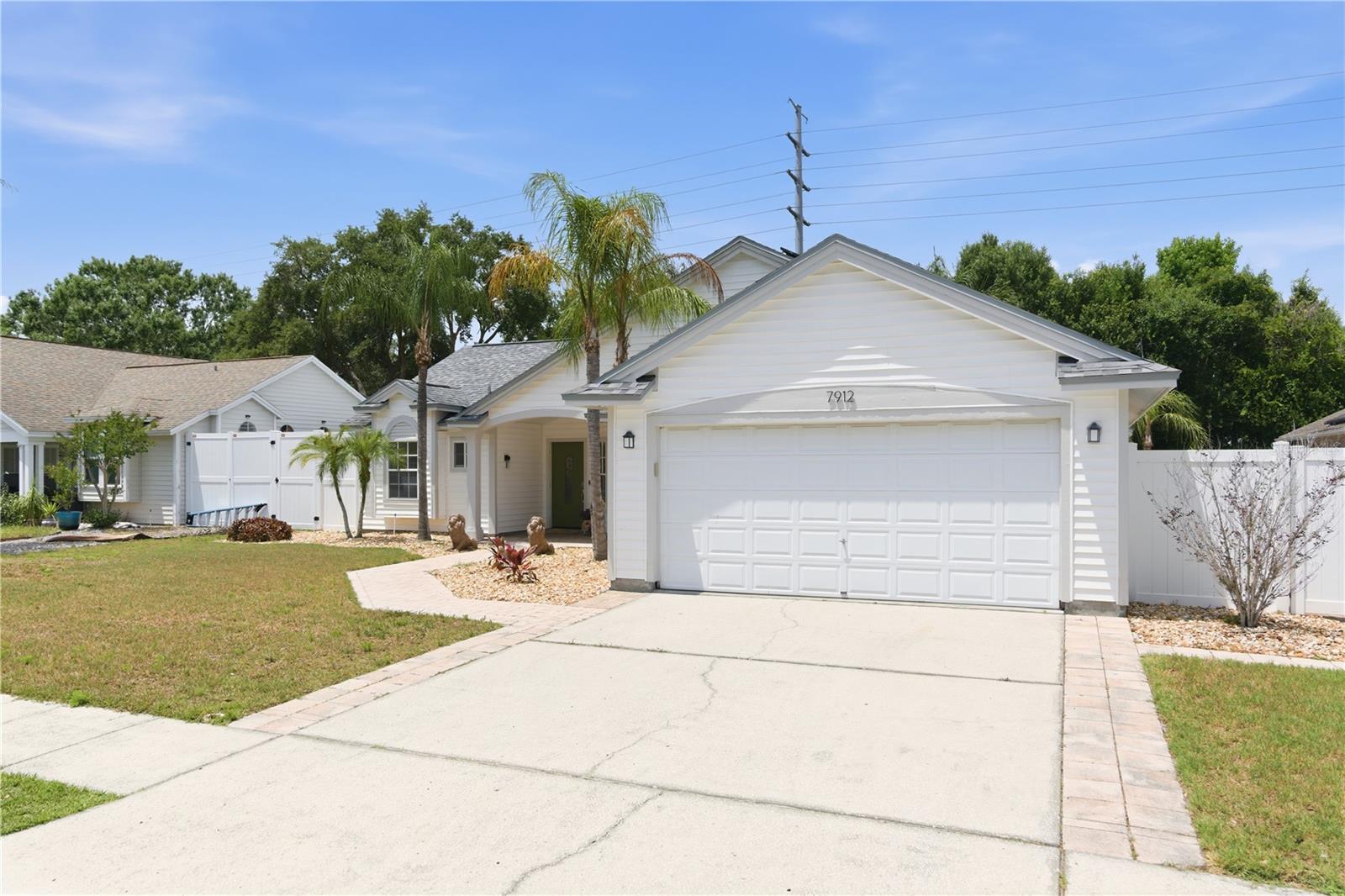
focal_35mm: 24
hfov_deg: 73.8
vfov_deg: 53.1
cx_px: 672
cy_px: 448
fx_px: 896
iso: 100
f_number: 7.1
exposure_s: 1/200
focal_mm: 24
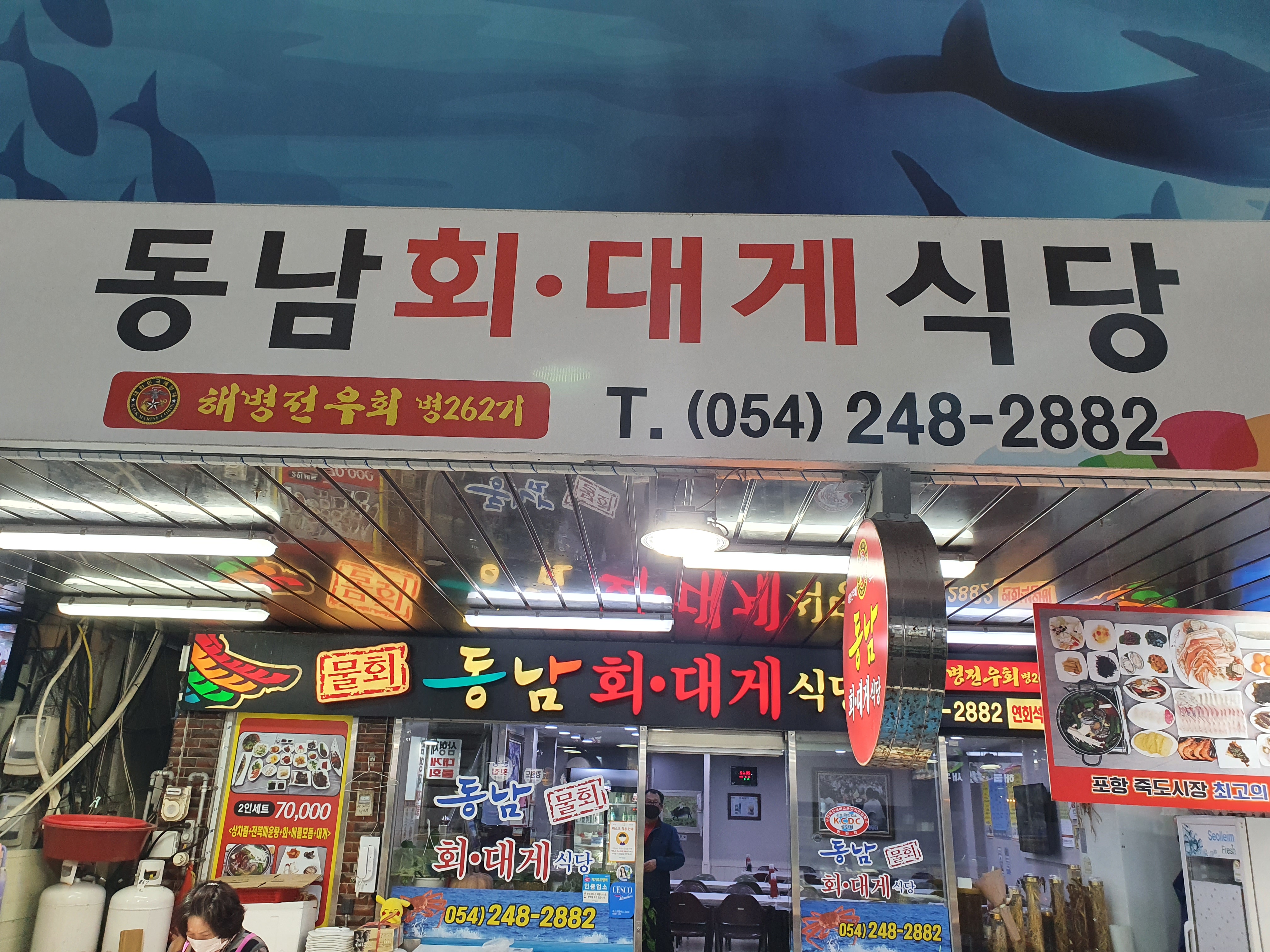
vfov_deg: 53.1
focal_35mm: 26
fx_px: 954
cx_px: 635
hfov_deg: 67.3
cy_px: 476
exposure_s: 1/120
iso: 200
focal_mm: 4.32
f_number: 2.4
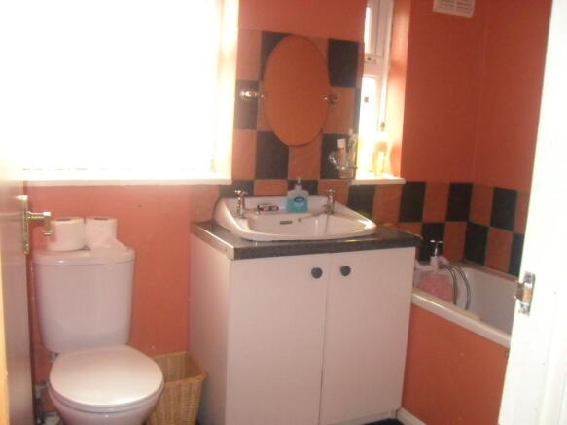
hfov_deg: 52.6
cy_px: 212
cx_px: 284
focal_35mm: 35
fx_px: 573
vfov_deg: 40.7
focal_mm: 6.2
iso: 320
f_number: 2.8
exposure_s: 1/45
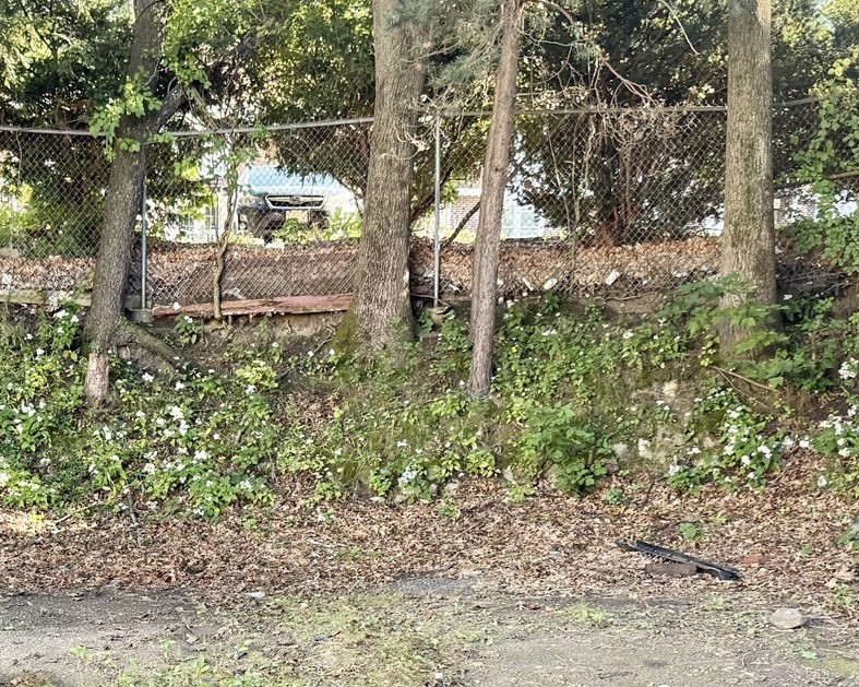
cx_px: 279
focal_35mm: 61
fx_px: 1550
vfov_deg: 24.1
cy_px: 656
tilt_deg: -10.3
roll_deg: -0.3
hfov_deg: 30.7
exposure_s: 1/203
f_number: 1.78
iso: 160
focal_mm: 6.76
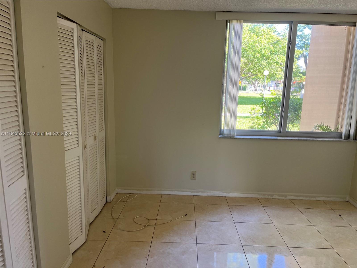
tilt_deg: -11.7
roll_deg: -1.9
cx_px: 178
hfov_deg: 67.3
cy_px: 134
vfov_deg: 53.1
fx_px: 268
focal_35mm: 26
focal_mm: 5.1
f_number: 1.6
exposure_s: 1/60
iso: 80
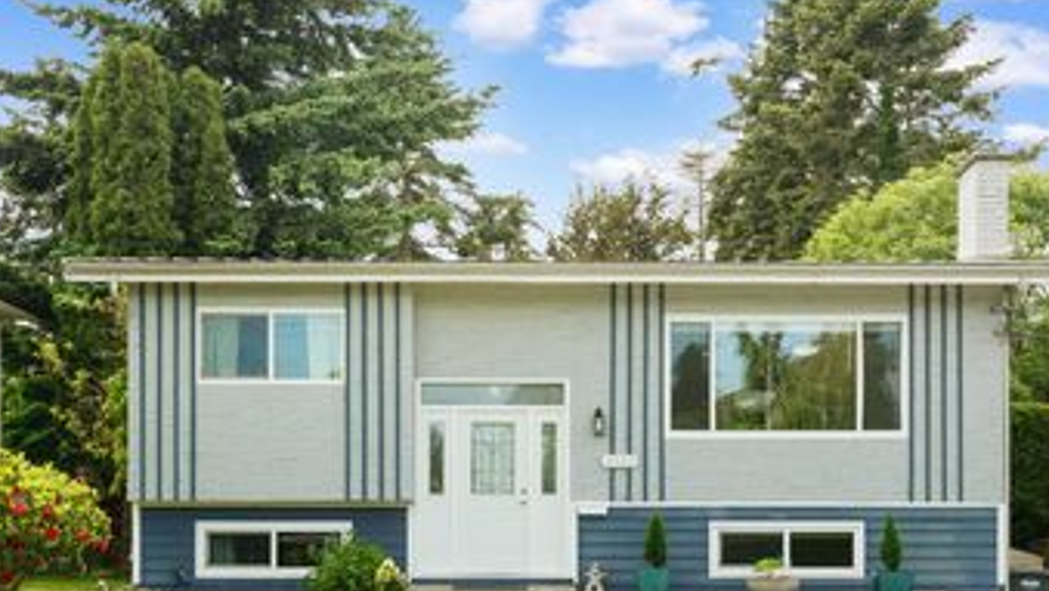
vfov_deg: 21.9
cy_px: 500
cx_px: 576
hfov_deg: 38.4
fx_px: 1503
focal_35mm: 54
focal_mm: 35
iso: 50
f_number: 8
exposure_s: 1/4
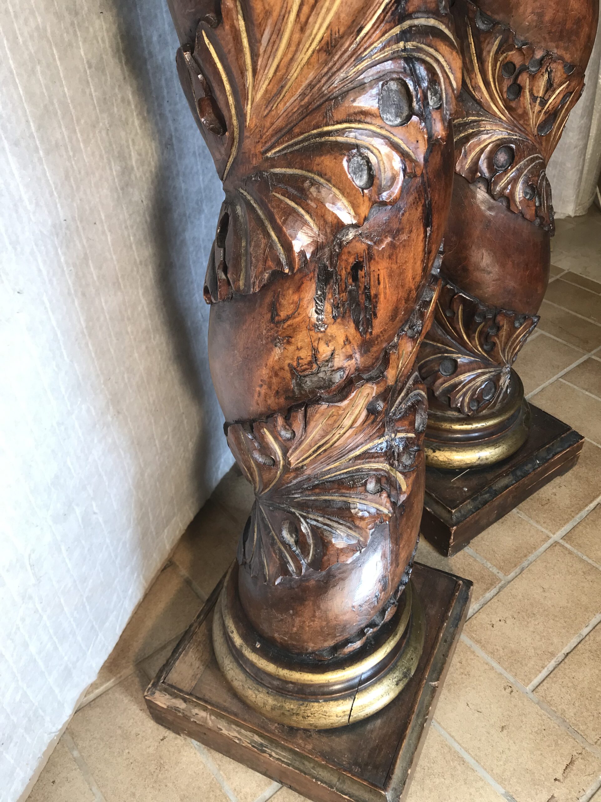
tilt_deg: -36.9
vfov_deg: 63.4
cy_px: 401
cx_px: 300
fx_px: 648
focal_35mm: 28
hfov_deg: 49.7
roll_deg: +1.9
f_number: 1.8
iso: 32
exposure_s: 1/50
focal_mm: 3.99
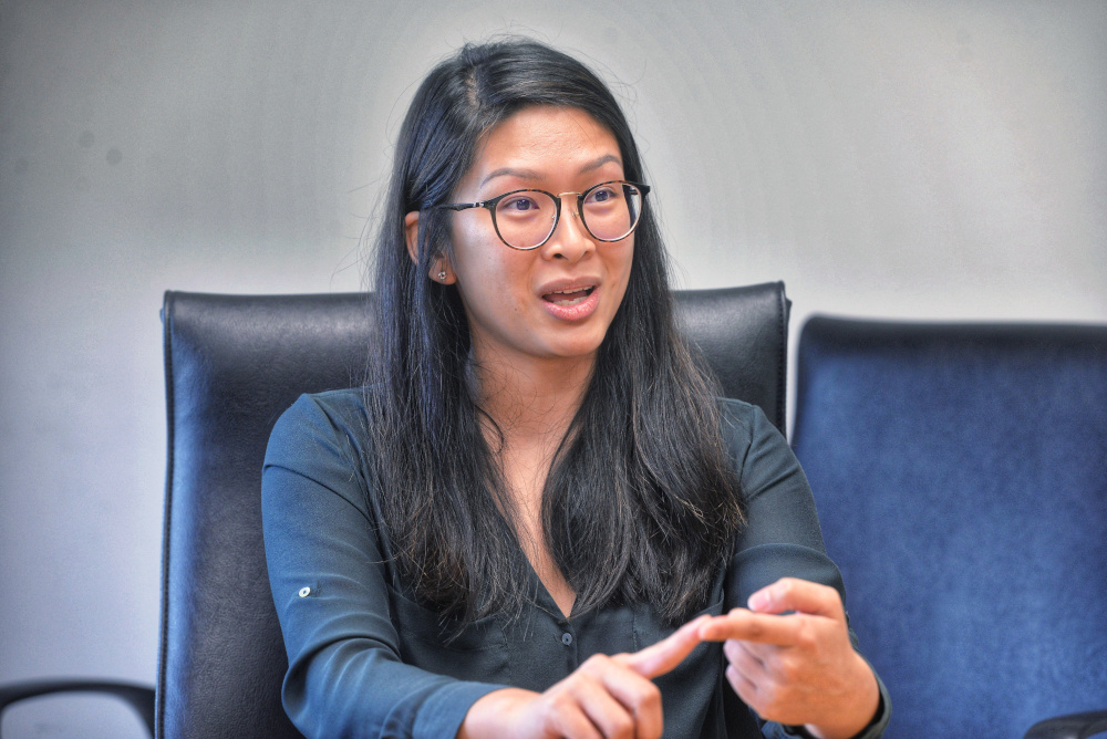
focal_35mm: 140
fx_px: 4307
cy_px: 370
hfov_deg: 14.6
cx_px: 554
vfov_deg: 9.8
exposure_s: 1/125
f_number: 5
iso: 1600
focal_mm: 140
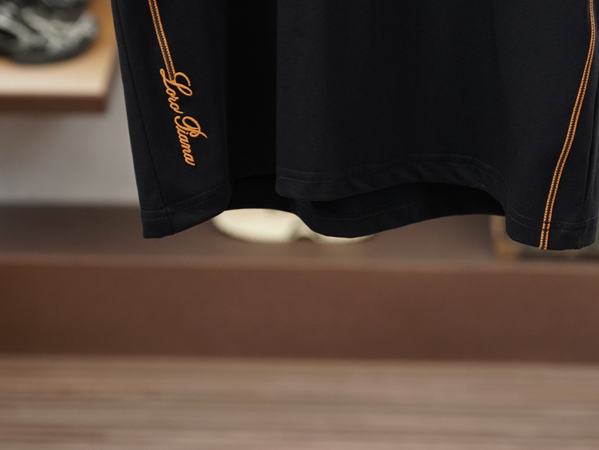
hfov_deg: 15.0
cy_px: 218
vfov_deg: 11.3
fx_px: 2279
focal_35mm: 132
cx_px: 341
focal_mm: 67
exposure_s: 1/125
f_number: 3.5
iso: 800
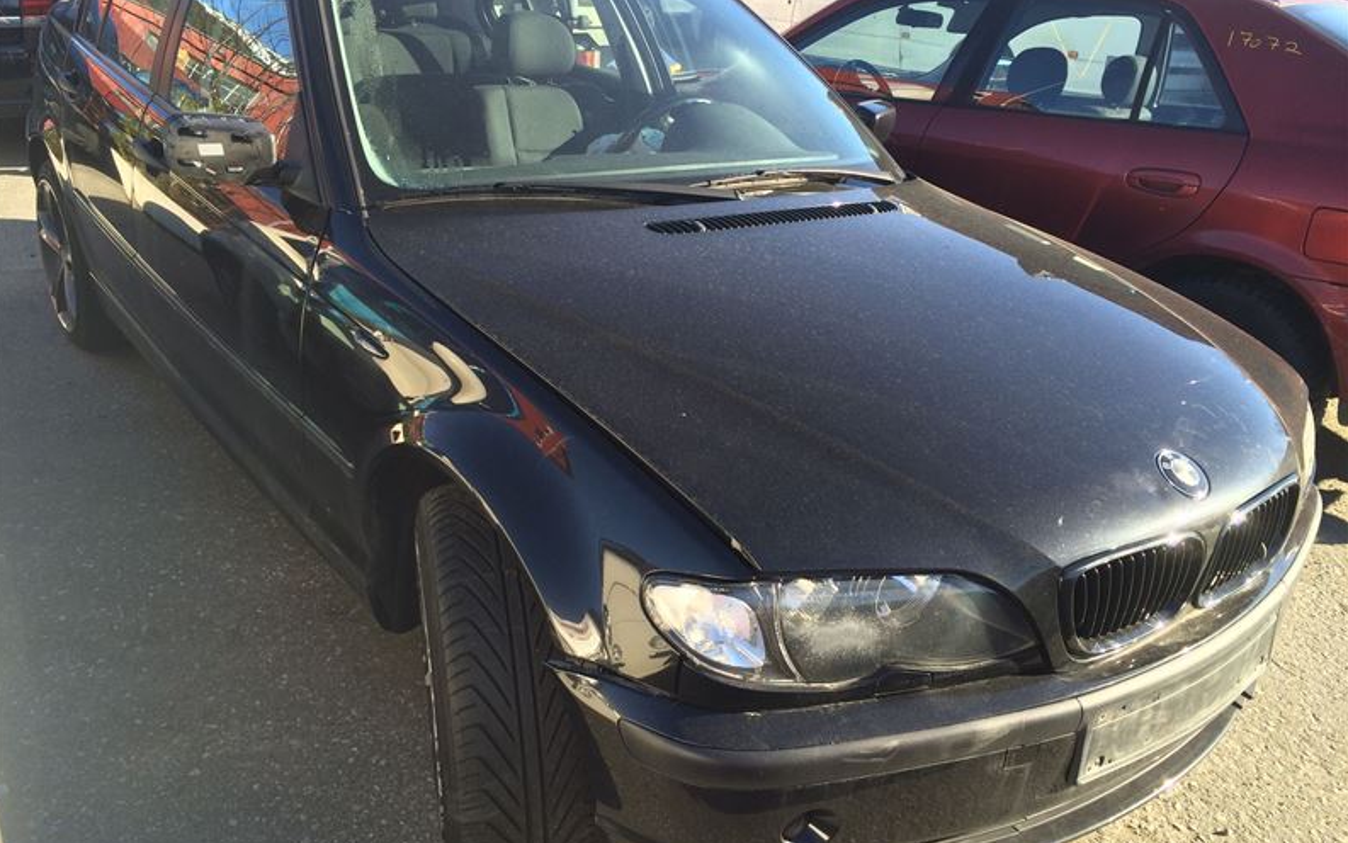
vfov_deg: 40.6
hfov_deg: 61.2
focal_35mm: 31
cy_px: 398
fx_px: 1139
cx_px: 670
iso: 32
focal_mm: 4.15
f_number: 2.2
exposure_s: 1/446
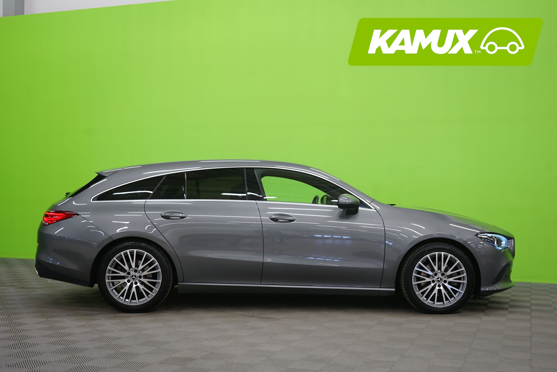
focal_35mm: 42
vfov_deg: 31.9
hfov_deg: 46.4
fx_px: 650
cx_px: 278
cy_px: 186
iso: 400
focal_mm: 42
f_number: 5
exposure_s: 1/8
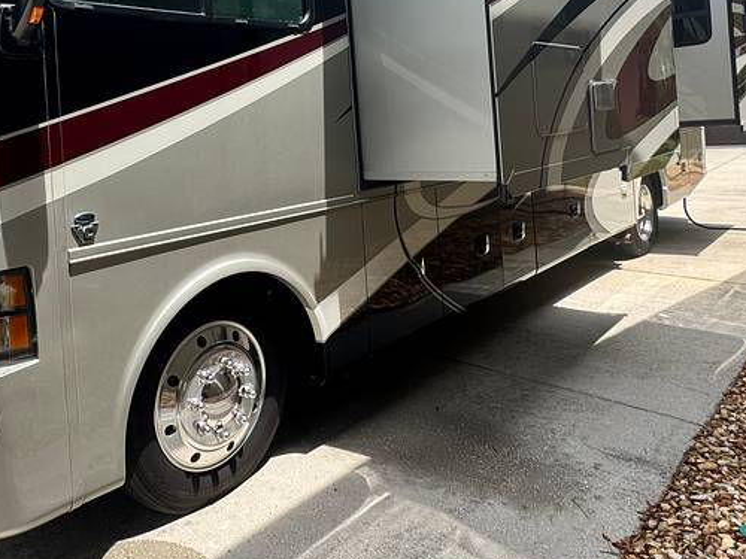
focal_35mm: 28
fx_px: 603
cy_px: 136
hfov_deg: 61.6
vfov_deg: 47.8
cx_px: 236
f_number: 2.2
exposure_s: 1/451
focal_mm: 2.22
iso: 40
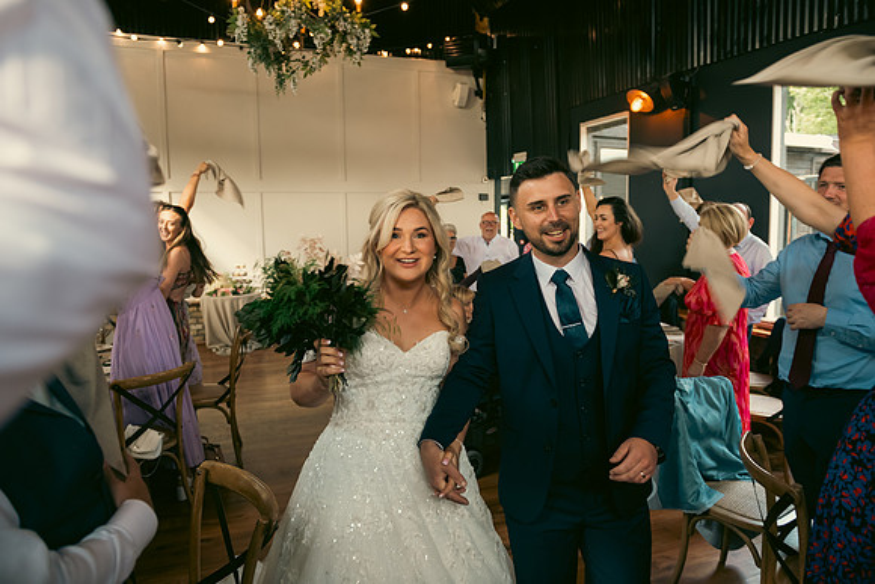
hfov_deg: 73.7
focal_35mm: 24
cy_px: 292
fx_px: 583
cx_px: 438
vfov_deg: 53.2
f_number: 3.5
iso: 800
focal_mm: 24
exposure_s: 1/160
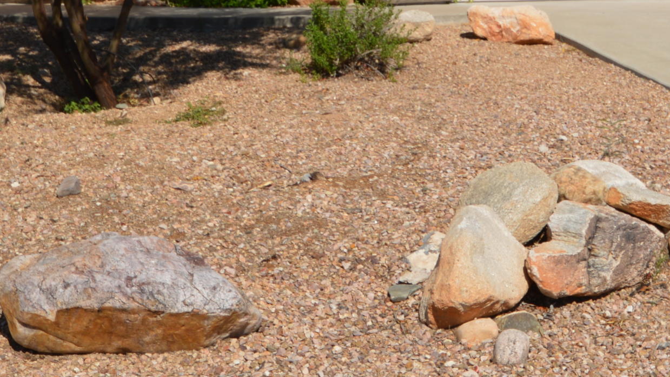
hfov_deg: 27.8
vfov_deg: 15.3
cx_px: 413
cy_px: -85
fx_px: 1350
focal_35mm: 76
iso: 100
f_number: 11
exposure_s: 1/200
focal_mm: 20
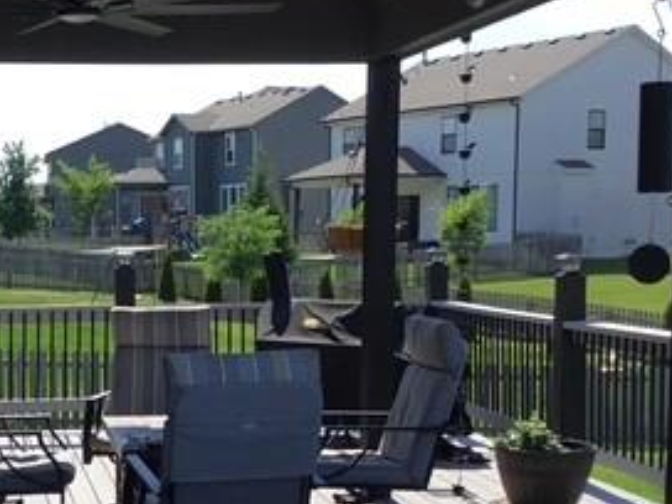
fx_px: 1417
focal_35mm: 73
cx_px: 131
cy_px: 408
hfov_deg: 26.2
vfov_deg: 19.9
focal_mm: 3.3
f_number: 2.4
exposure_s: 1/762
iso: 25
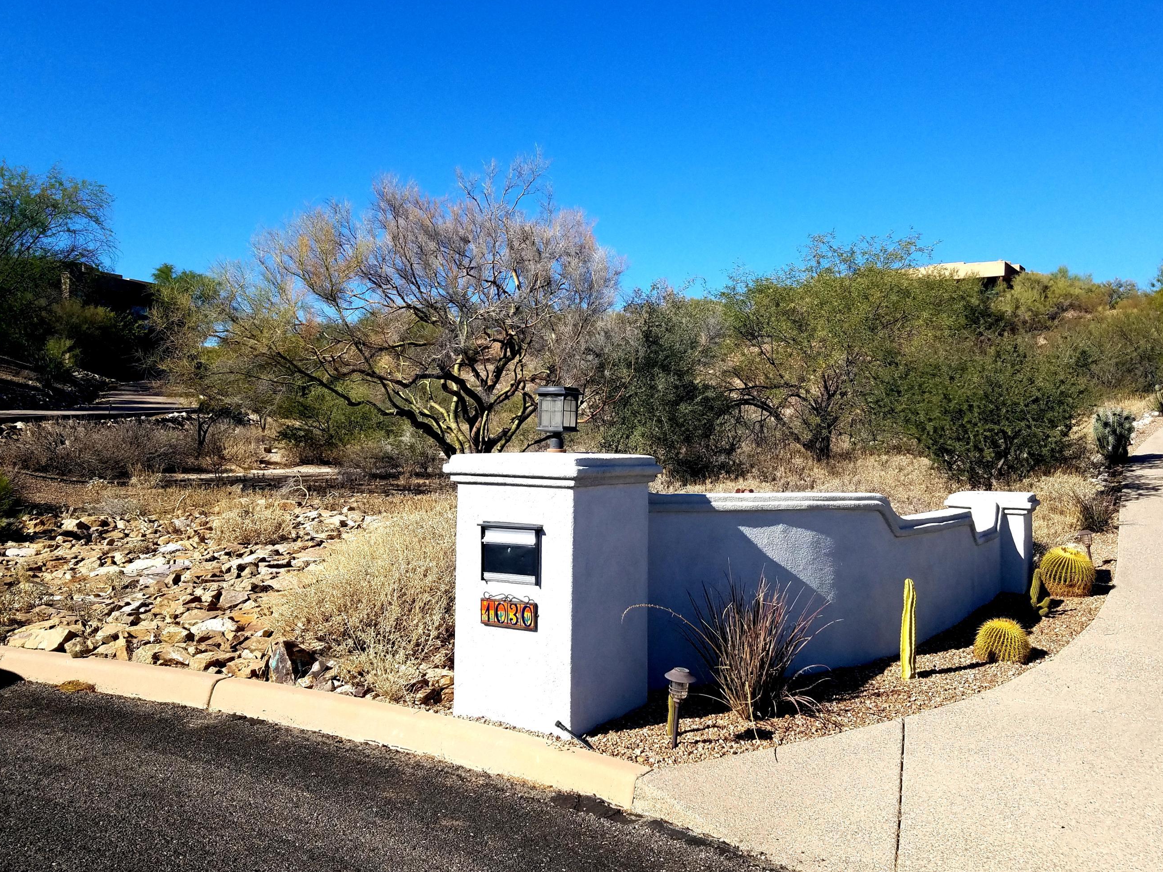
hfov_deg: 60.0
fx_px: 1008
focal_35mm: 30
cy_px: 379
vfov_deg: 46.7
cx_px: 580
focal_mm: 4.2
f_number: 1.7
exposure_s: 1/2896
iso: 50
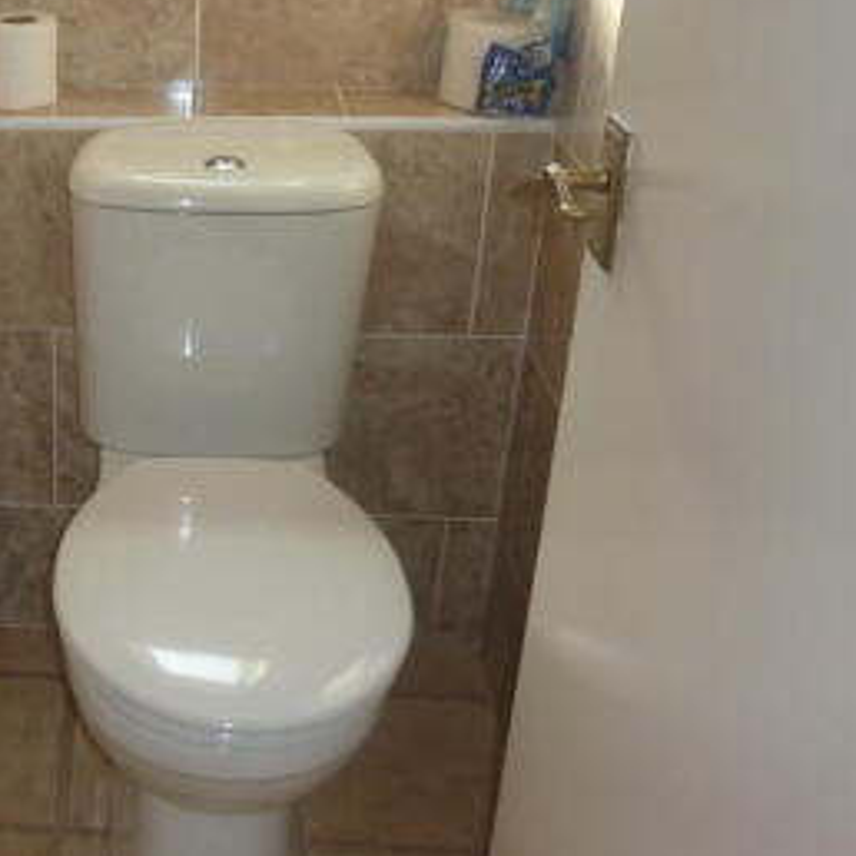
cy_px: 380
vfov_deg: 34.0
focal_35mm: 50
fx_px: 1399
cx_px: -22
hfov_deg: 31.2
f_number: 3.3
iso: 100
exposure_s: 1/30
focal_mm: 4.1
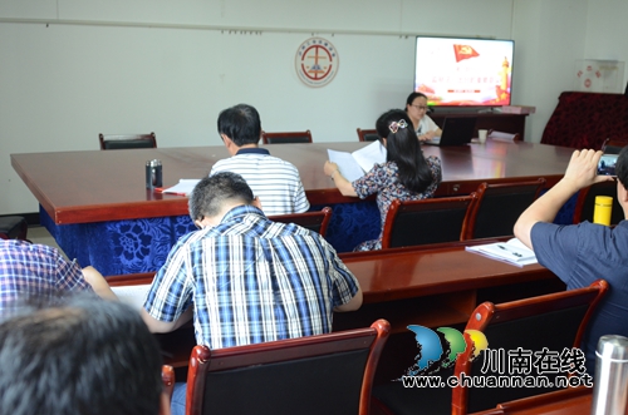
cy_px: 208
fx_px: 731
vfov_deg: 31.7
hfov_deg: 46.5
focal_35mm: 42
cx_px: 314
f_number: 4
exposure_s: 1/60
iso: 1000
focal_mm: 28
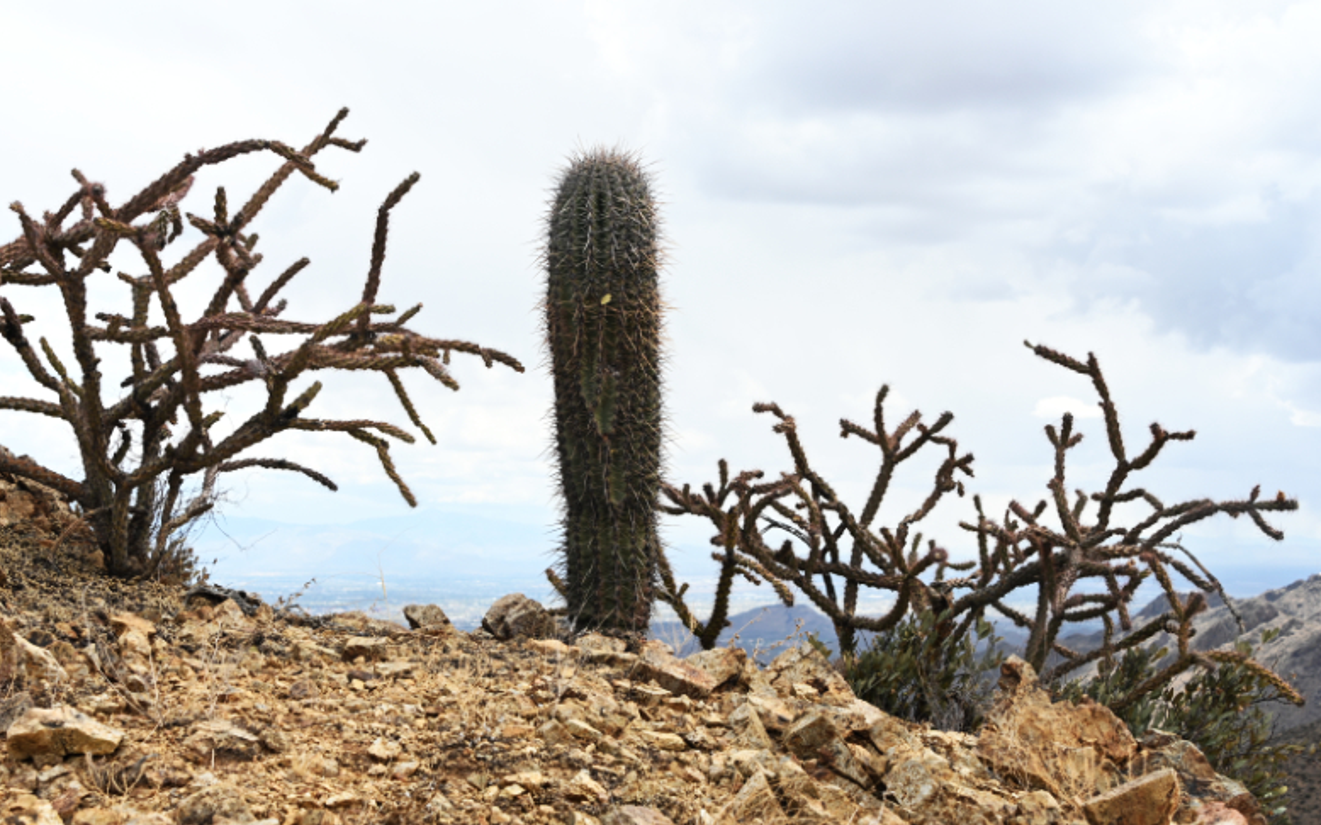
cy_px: 458
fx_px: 1980
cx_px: 642
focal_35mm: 55
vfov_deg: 23.5
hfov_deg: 36.9
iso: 160
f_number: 10
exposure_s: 1/160
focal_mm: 42
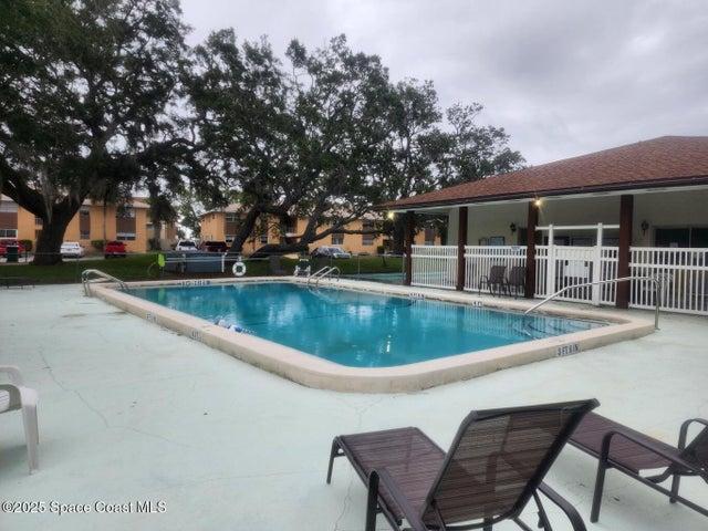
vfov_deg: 58.9
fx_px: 470
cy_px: 266
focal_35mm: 23
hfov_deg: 73.9
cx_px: 354
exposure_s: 1/215
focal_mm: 6.4
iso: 12
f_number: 1.8
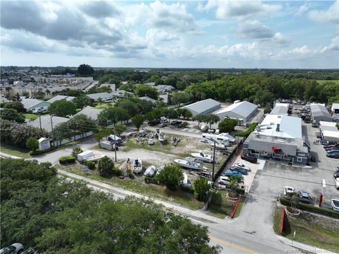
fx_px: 235
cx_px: 170
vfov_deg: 56.8
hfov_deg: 71.6
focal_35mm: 24
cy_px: 127
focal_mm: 12.29
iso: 100
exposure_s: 1/2000
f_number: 2.8
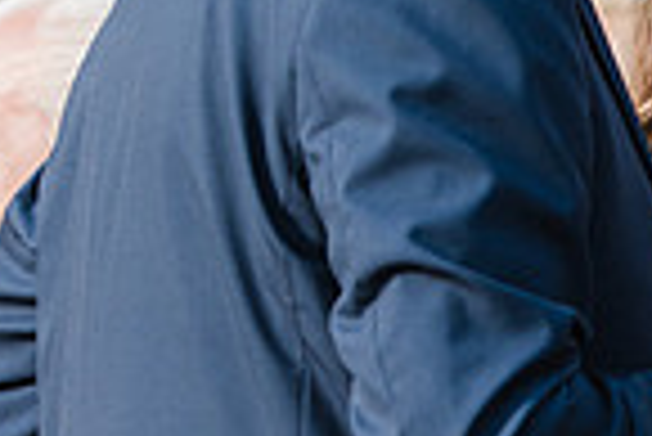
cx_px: 1196
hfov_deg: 3.4
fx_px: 11059
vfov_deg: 2.3
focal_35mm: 610
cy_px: 88
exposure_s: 1/320
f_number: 4
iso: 200
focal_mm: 102
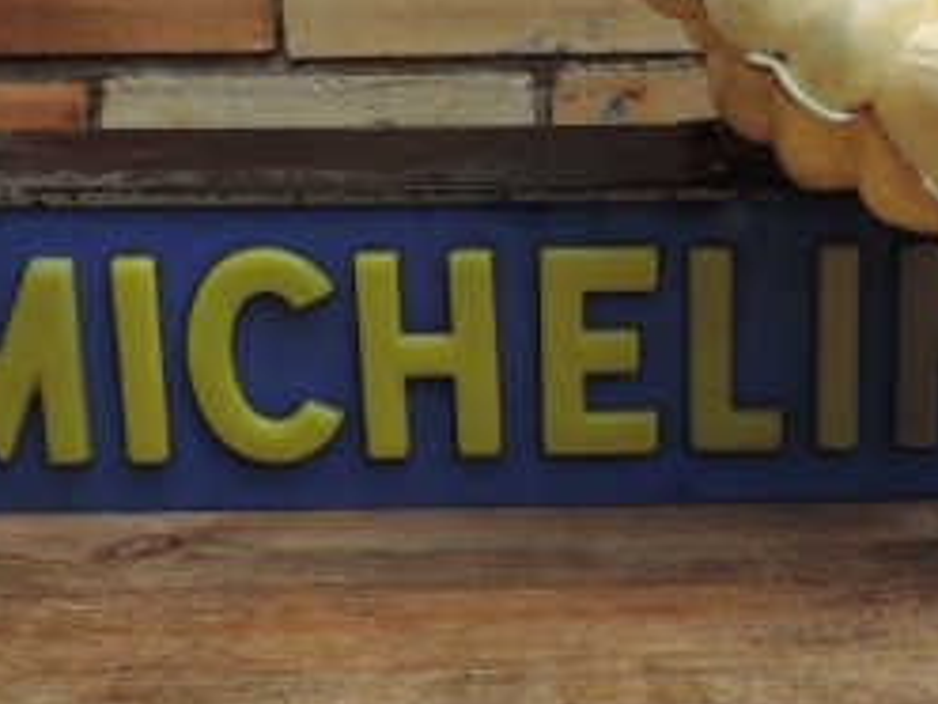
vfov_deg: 24.6
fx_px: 1572
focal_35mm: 58
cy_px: 83
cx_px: 601
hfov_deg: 33.0
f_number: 3
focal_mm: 4.3
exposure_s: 1/320
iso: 80
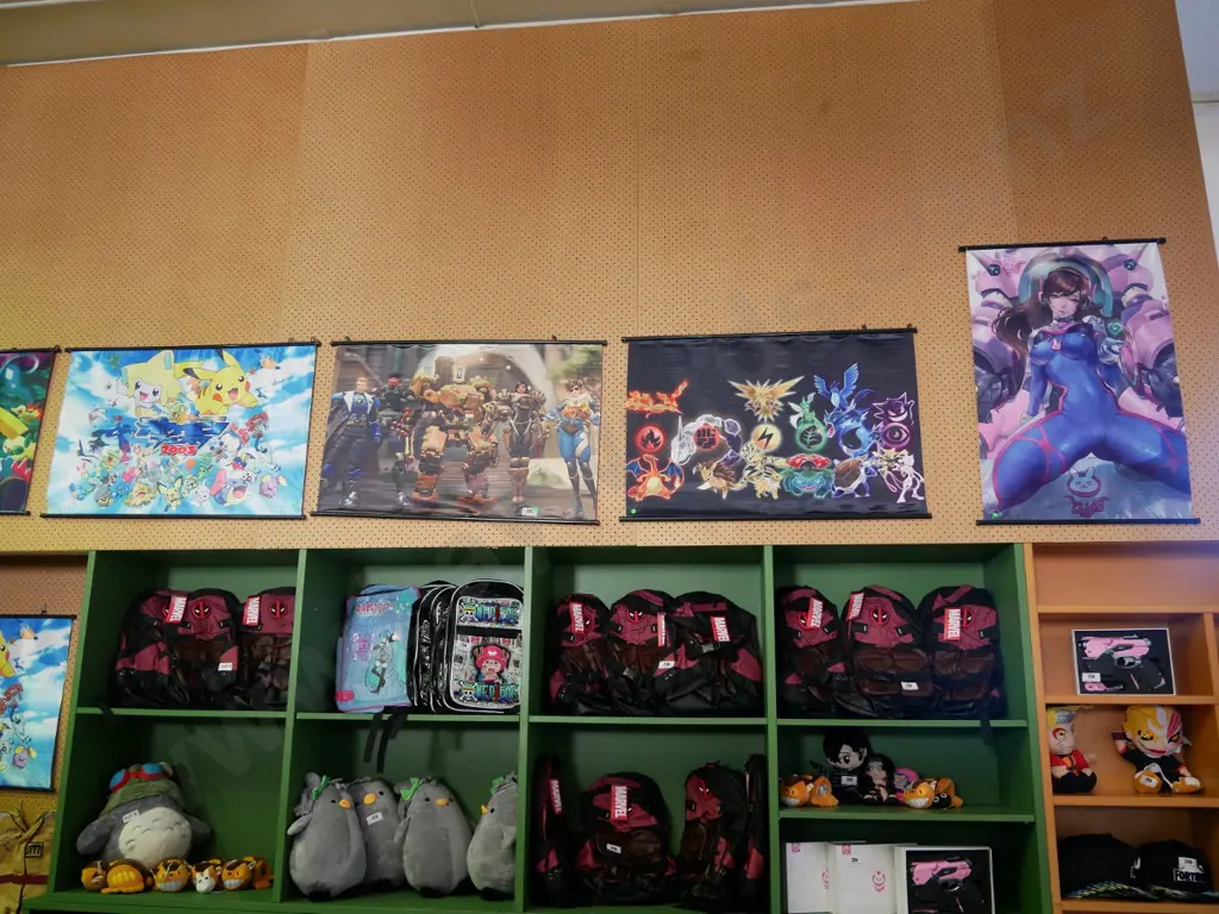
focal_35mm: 30
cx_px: 610
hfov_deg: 60.0
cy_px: 457
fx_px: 1056
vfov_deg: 46.8
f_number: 3.7
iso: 1000
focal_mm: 15
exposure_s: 1/60
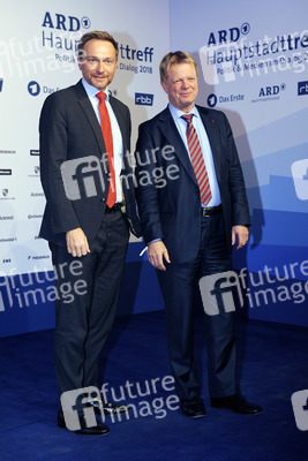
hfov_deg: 26.0
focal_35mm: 52
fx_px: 667
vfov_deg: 38.2
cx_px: 154
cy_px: 230
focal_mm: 52
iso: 800
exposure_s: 1/160
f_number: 4
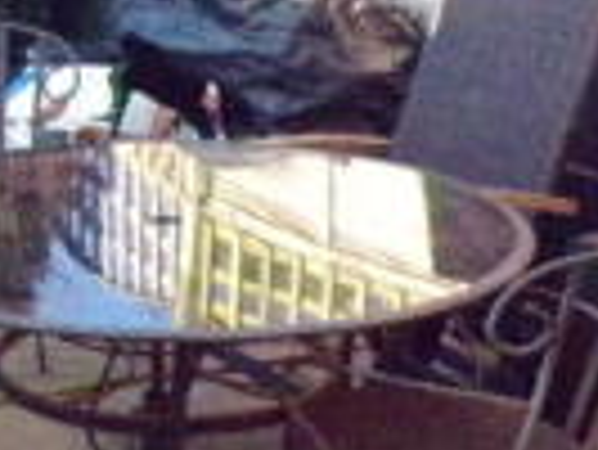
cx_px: -173
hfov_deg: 17.6
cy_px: 295
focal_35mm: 105
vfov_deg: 14.1
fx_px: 1816
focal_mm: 4.3
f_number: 5.8
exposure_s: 1/550
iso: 1600
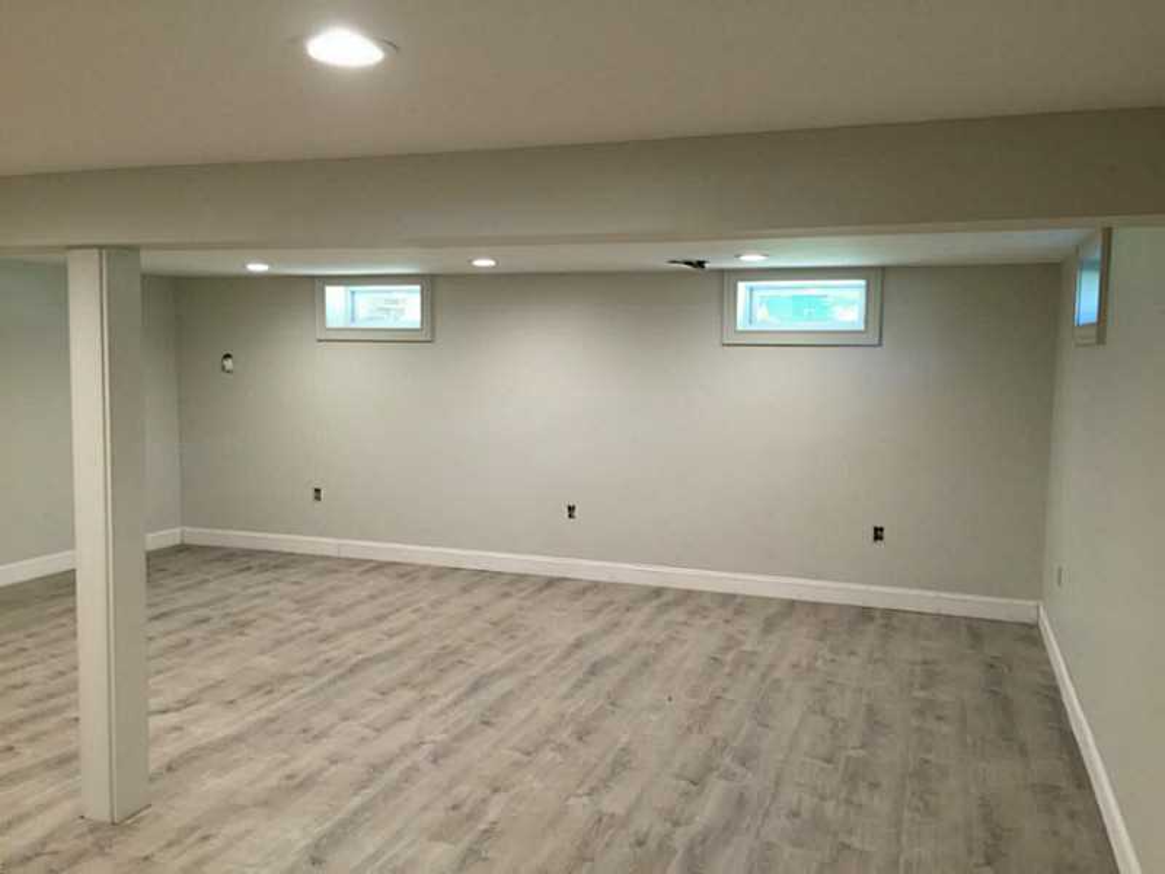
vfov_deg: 48.2
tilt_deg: -5.4
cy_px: 437
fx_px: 976
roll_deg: -1.4
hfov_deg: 61.7
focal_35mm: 29
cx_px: 582
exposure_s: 1/15
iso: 50
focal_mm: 4.15
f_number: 2.2
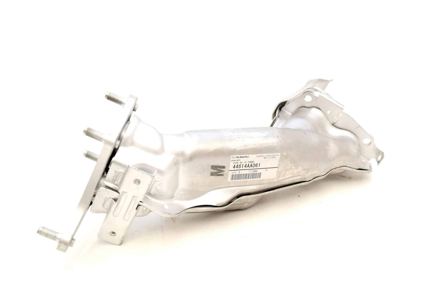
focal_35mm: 34
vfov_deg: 38.4
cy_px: 146
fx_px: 420
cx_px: 219
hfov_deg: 55.1
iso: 400
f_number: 5.6
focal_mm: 23
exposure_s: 1/125
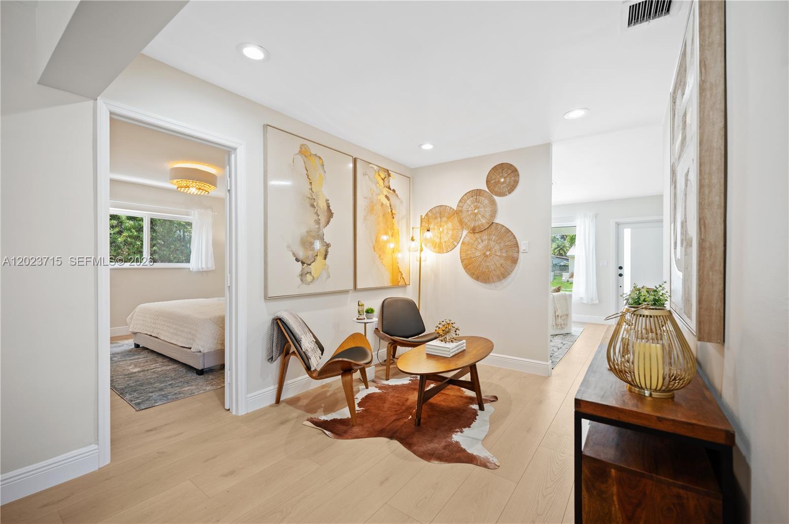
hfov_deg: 100.5
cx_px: 394
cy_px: 262
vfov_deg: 77.2
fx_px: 328
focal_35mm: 15
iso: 200
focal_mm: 15
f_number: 3.2
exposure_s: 1/40
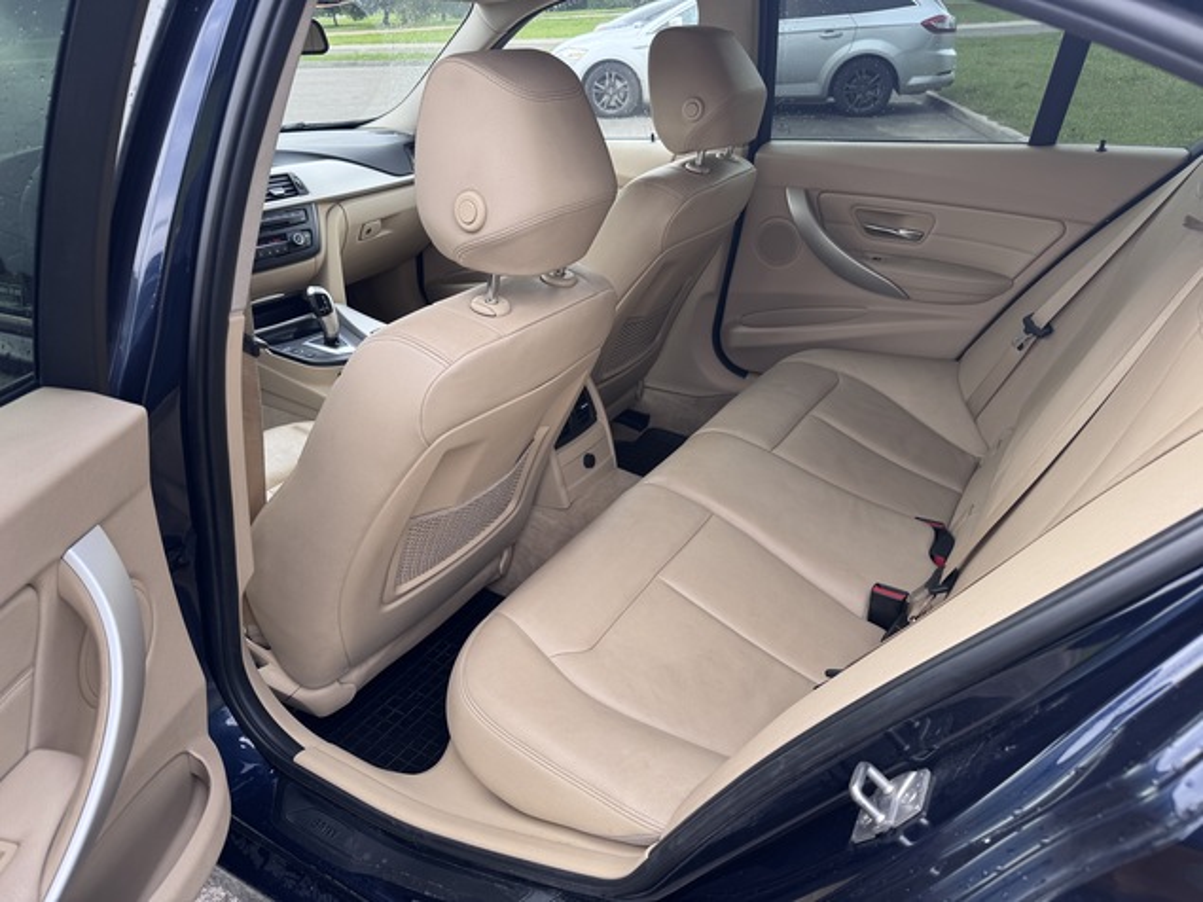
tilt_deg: -29.0
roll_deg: +3.0
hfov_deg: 71.6
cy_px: 451
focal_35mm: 24
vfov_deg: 56.8
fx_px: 834
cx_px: 602
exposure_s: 1/347
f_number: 1.78
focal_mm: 6.76
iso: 80
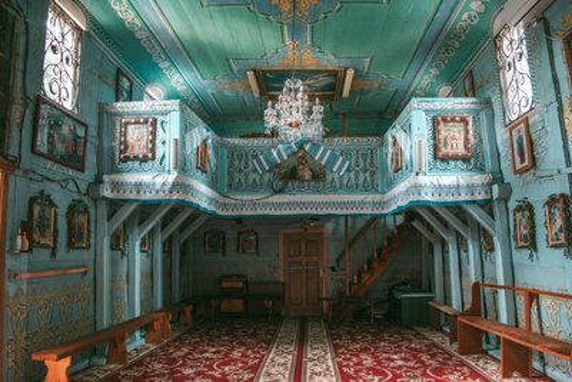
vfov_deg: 47.5
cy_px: 191
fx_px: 434
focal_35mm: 27
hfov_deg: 66.7
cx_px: 286
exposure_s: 1/3
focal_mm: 18
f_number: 3.5
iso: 100
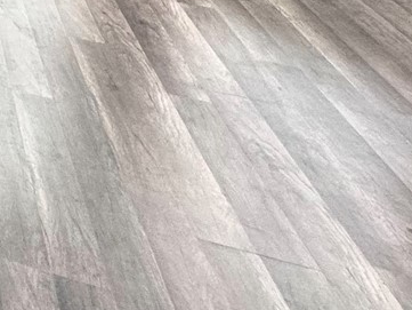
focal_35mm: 62
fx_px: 738
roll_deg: +0.2
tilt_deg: -7.7
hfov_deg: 19.0
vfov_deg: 18.3
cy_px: -257
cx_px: -411
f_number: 2.2
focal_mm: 2.22
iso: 125
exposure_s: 1/120
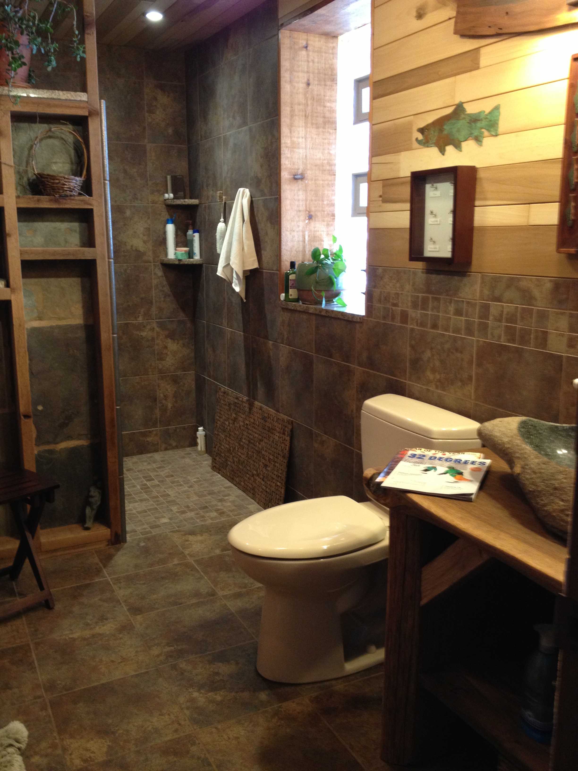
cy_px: 386
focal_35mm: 35
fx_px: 779
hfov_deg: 40.7
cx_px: 289
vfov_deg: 52.6
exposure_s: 1/20
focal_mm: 4.28
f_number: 2.4
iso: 160
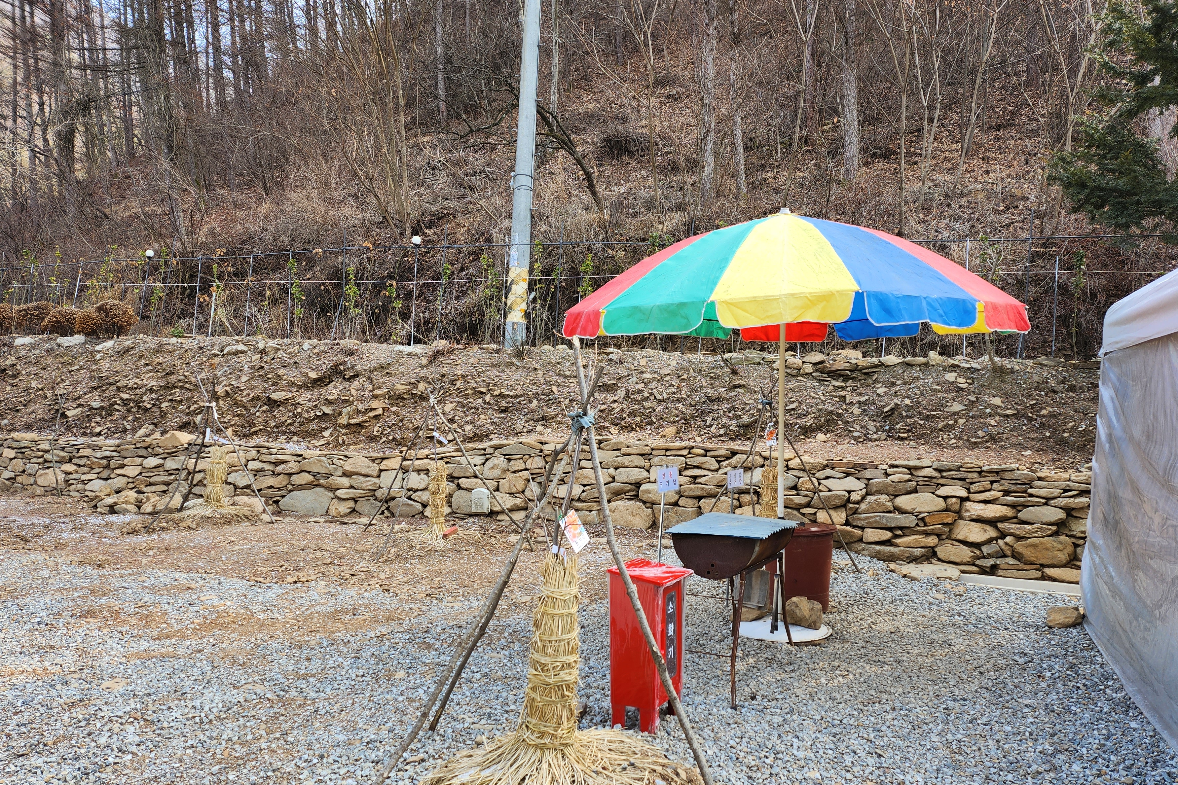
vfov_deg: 46.3
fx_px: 916
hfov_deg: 65.5
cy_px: 433
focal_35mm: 28
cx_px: 613
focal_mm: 5
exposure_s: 1/381
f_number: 1.8
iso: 50
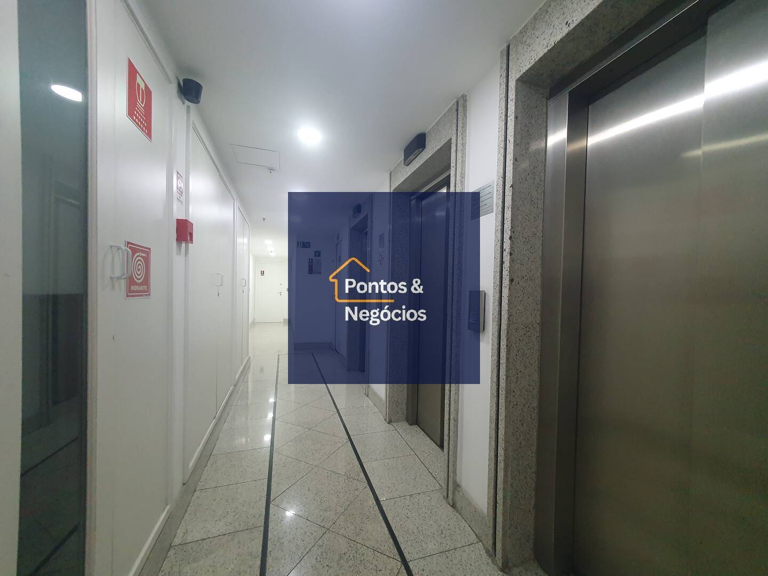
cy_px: 288
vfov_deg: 89.9
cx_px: 384
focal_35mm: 13
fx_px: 288
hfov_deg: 106.2
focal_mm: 1.8
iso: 400
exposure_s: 1/60
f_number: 2.2
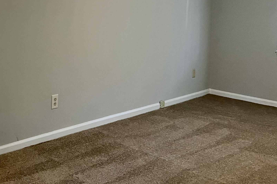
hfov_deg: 36.0
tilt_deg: -3.5
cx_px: 18
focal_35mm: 51
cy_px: 11
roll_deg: -0.8
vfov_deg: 25.5
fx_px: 392
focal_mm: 5.1
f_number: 1.6
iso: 400
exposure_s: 1/60
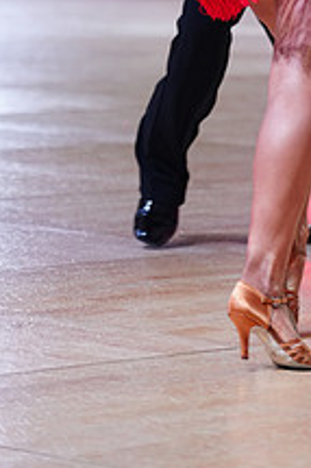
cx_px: 210
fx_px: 3647
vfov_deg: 7.3
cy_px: -155
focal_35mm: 281
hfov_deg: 4.9
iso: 800
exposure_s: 1/500
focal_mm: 104
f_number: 2.8
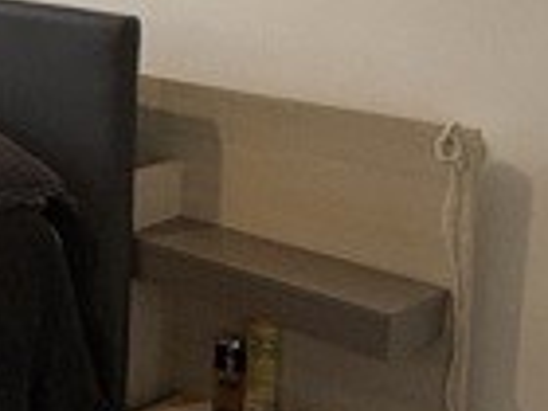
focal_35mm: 80
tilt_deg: -6.0
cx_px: -470
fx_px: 1266
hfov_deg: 18.4
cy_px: -23
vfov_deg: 17.9
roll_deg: +0.8
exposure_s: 1/100
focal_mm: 2.22
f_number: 2.2
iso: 320
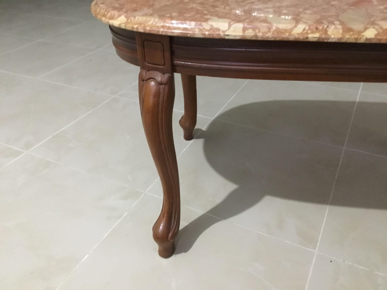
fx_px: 347
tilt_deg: -35.1
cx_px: 194
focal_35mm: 31
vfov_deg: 45.4
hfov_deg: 58.4
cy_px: 145
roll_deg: +0.5
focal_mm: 3.3
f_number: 2.4
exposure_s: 1/17
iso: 500
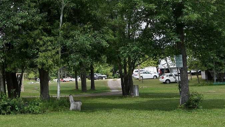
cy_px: -15
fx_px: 454
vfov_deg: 15.5
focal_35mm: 76
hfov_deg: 26.8
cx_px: 20
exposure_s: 1/1000
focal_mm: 35
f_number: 3.5
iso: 100
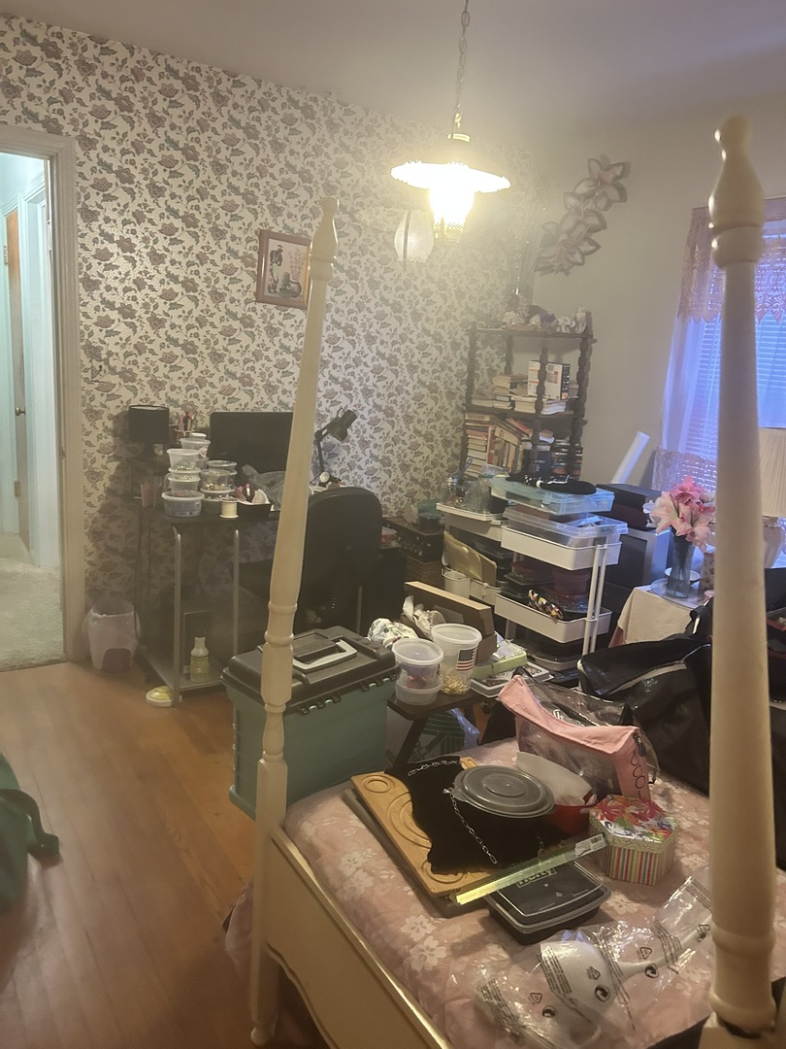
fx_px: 787
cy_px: 524
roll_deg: -2.9
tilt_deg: -11.3
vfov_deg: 67.3
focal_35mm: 26
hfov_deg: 53.1
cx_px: 393
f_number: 1.5
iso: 500
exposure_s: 1/40
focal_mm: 5.7
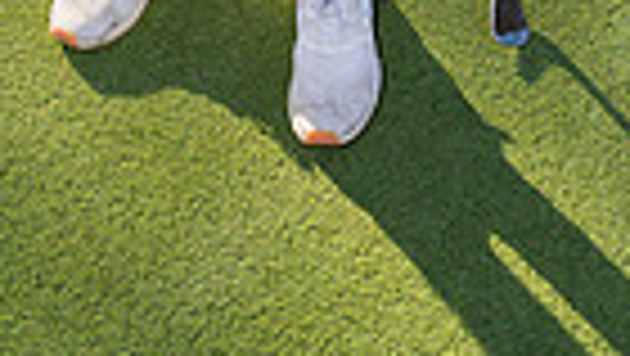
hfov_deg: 18.1
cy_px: -622
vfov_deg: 8.9
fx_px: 1973
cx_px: 392
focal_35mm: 118
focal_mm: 35
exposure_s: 1/250
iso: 250
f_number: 7.1
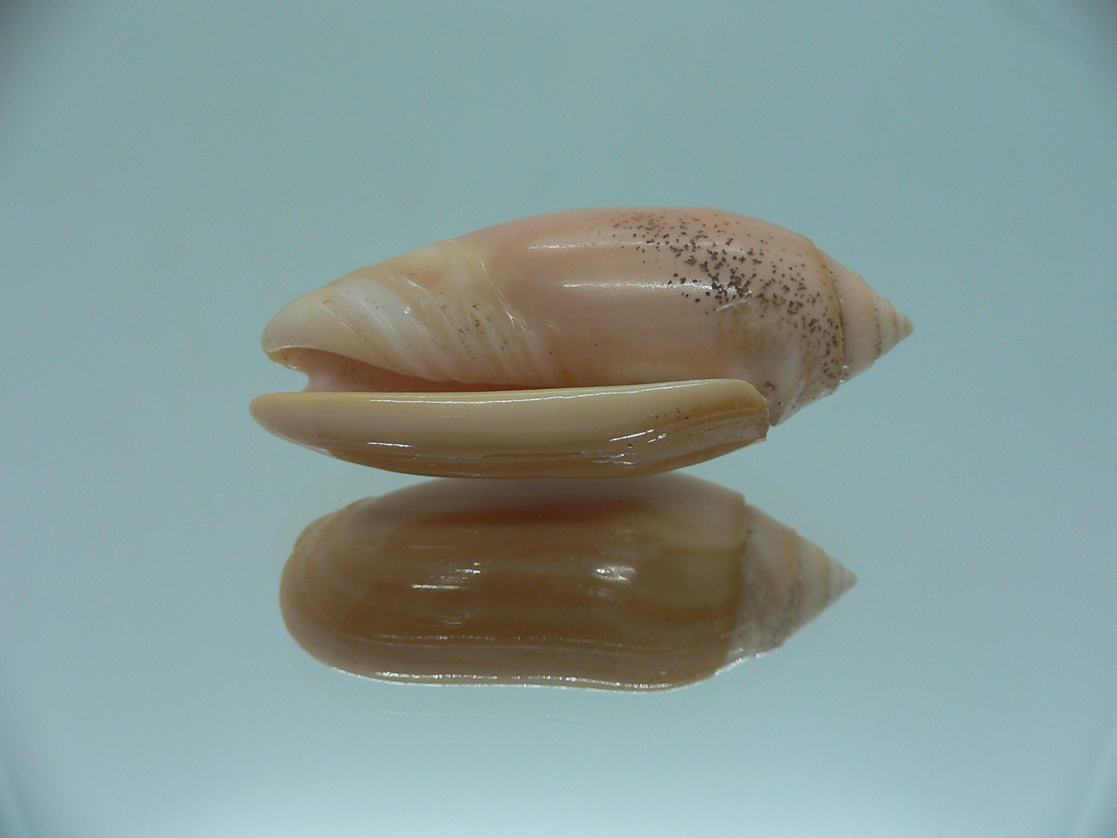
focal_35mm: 35
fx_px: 1129
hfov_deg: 52.6
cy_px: 419
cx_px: 558
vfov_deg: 40.7
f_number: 2.8
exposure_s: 1/60
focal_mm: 4.6
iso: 80
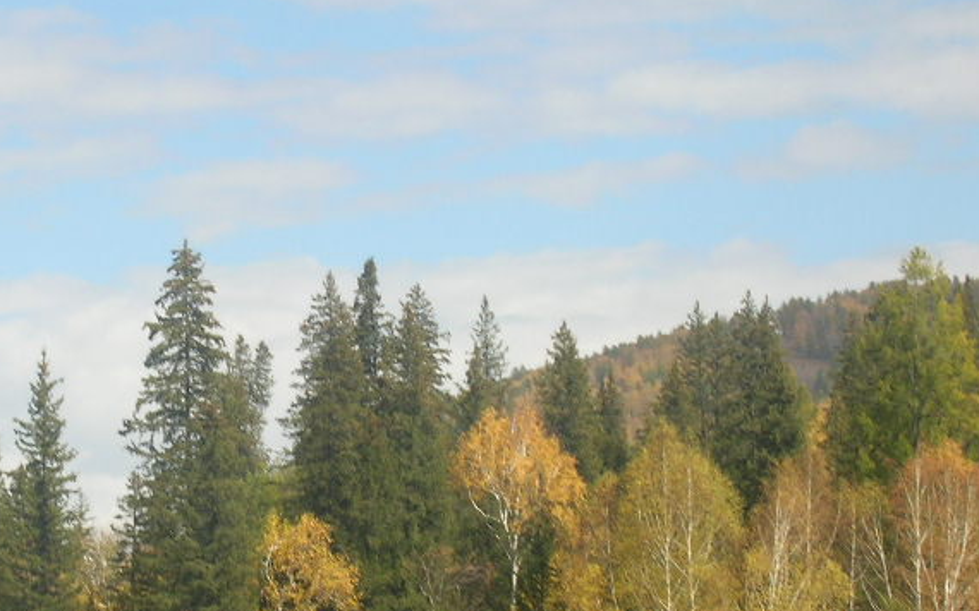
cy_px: 486
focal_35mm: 179
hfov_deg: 11.7
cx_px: 220
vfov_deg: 7.3
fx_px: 4775
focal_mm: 15.7
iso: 50
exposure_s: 1/118
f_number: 7.9
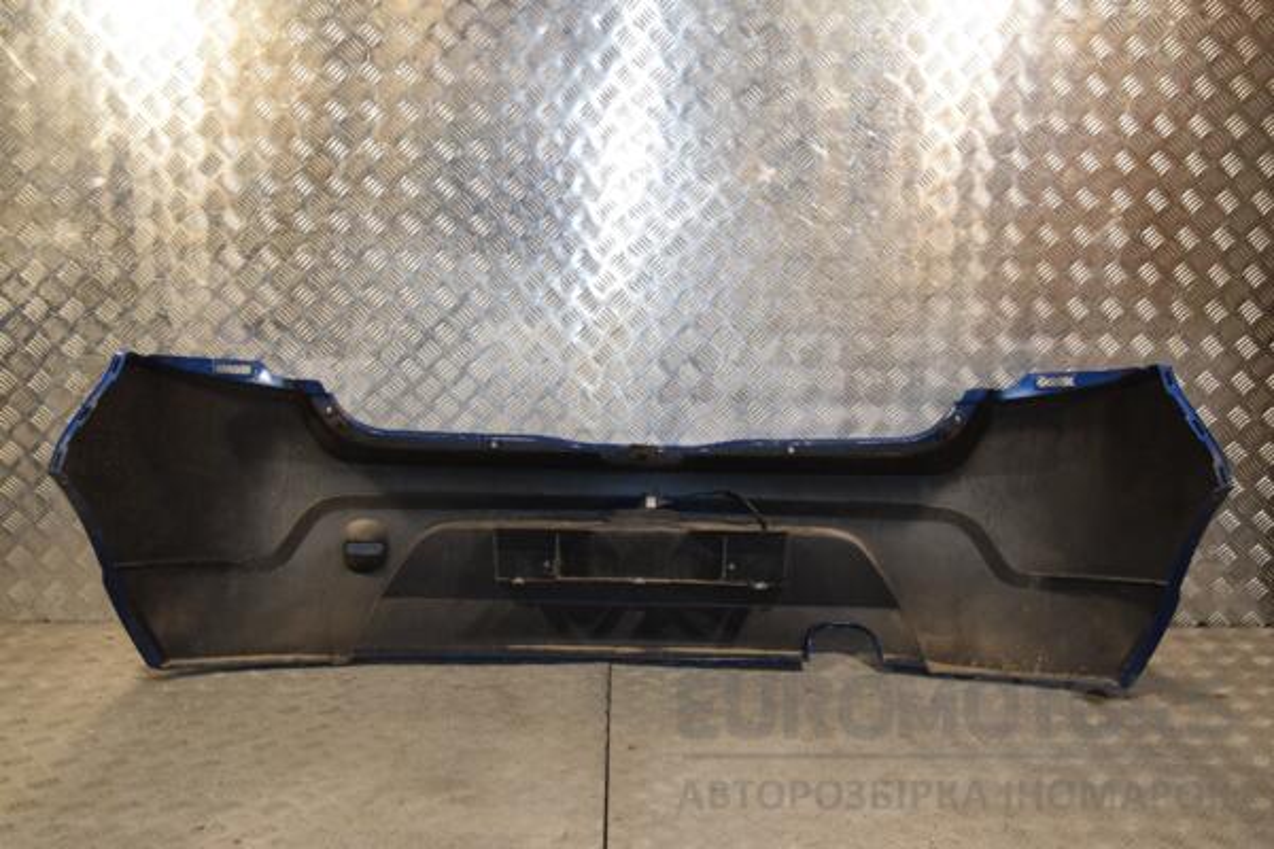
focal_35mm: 36
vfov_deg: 36.9
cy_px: 424
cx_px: 637
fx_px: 1274
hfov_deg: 53.1
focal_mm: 24
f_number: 7.1
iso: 800
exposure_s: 1/200
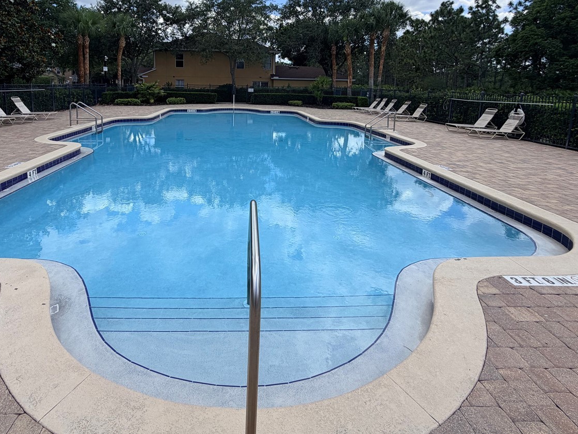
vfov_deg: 63.4
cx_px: 248
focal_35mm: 20
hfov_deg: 81.3
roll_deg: -0.8
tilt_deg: -5.8
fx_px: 334
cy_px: 128
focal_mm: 2.22
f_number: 2.2
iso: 20
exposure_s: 1/876
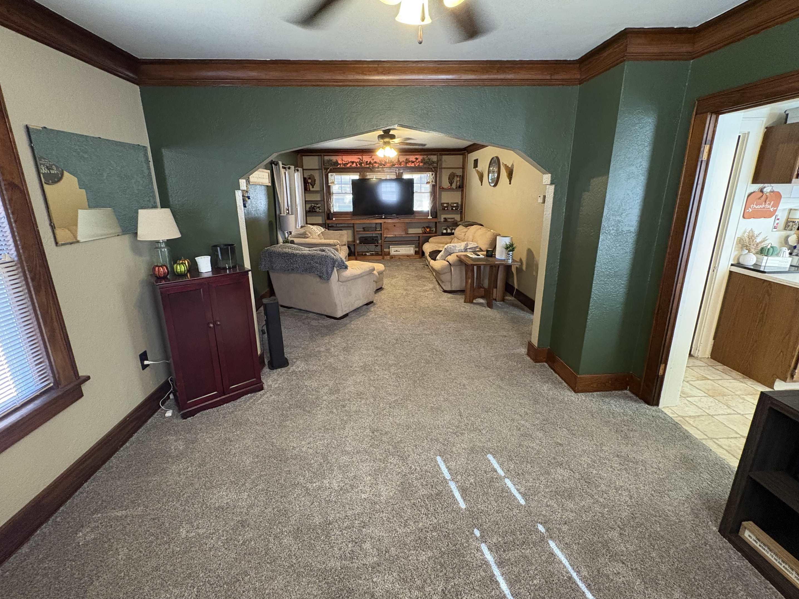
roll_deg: +1.0
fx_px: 346
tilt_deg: -14.5
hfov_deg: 98.2
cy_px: 280
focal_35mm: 15
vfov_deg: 81.6
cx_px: 392
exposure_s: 1/60
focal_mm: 2.22
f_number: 2.2
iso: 800
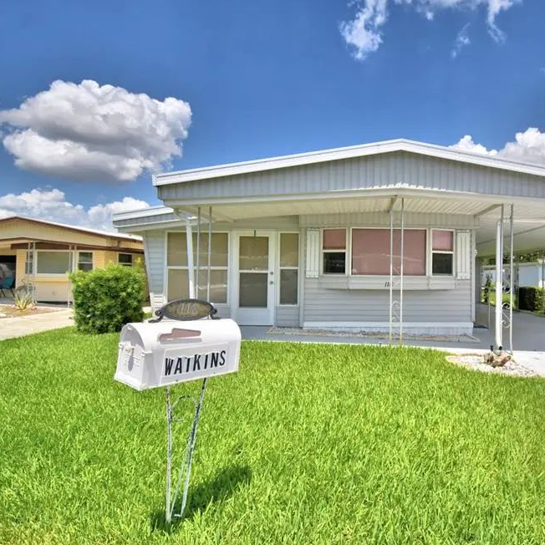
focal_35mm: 20
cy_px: 272
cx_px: 366
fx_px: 356
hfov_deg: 72.4
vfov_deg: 74.8
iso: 100
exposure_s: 1/2000
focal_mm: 10
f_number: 4.5
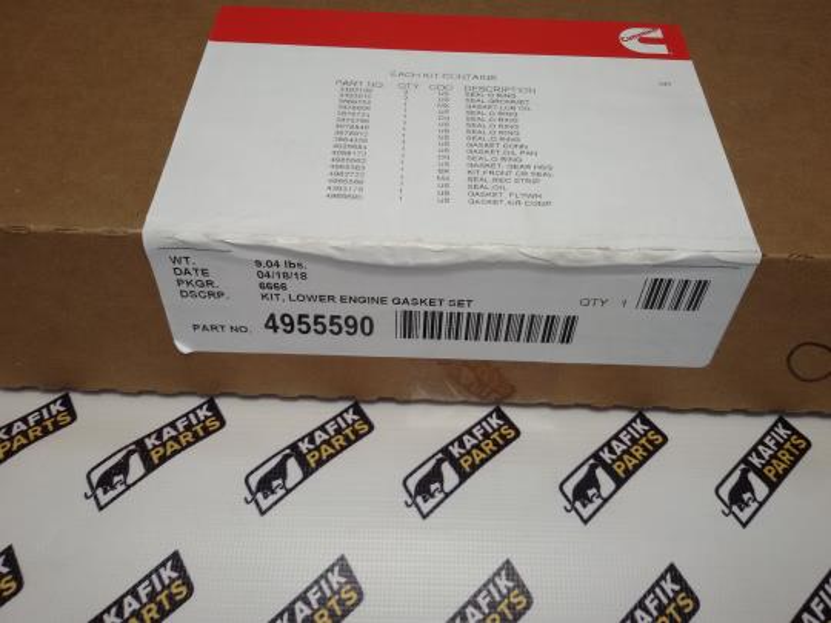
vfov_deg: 45.4
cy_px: 312
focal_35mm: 31
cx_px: 416
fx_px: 744
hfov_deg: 58.4
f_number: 2.4
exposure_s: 1/50
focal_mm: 2.93
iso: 50
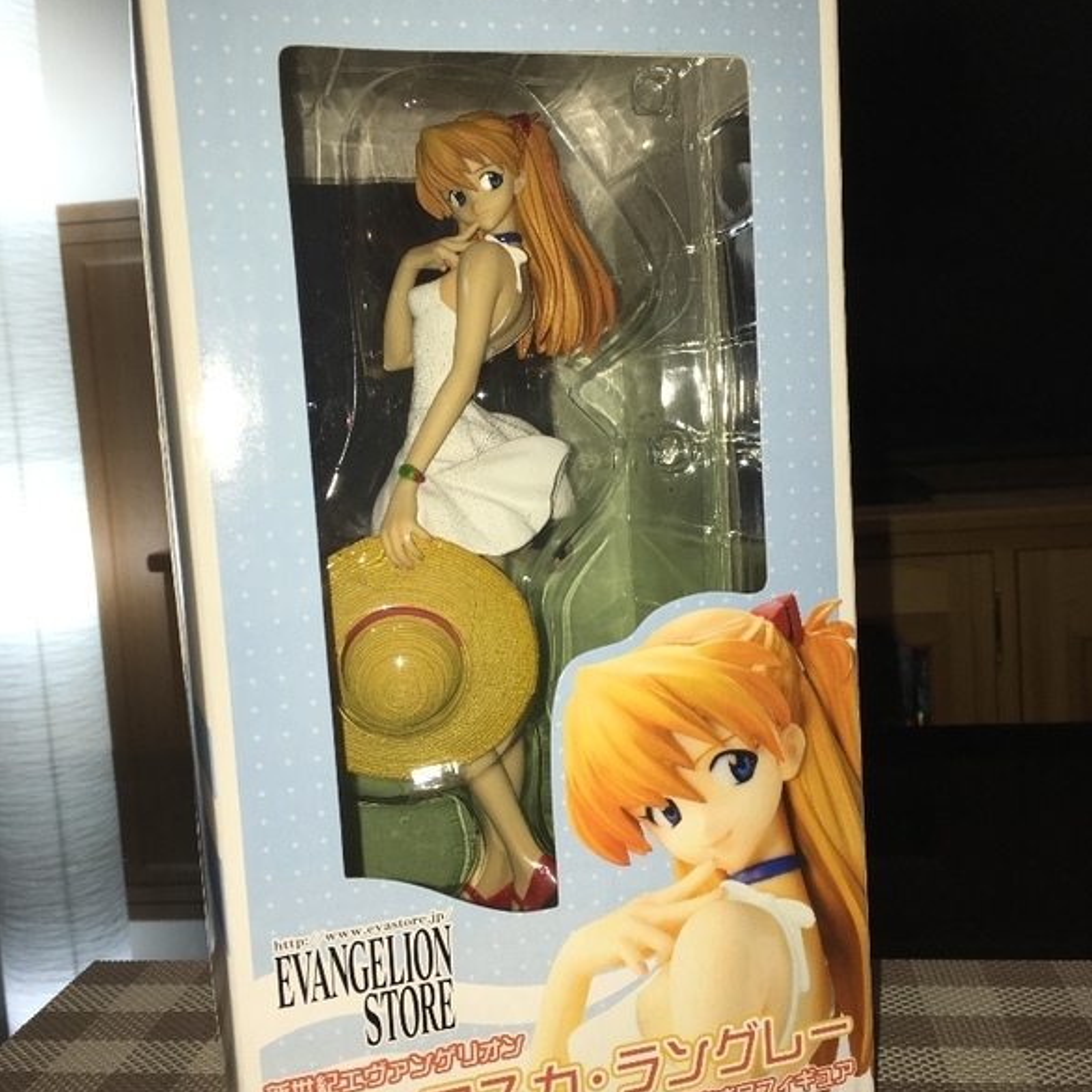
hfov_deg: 47.2
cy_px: 557
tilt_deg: -4.9
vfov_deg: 47.2
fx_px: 1249
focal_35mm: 35
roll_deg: +3.6
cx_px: 555
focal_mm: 4.15
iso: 25
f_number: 2.2
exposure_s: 1/65
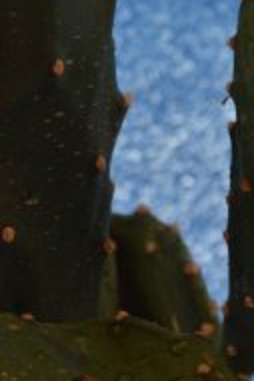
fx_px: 5339
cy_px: 108
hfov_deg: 2.7
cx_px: 55
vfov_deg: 4.1
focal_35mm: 504
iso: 800
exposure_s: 1/60
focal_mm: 105
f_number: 8
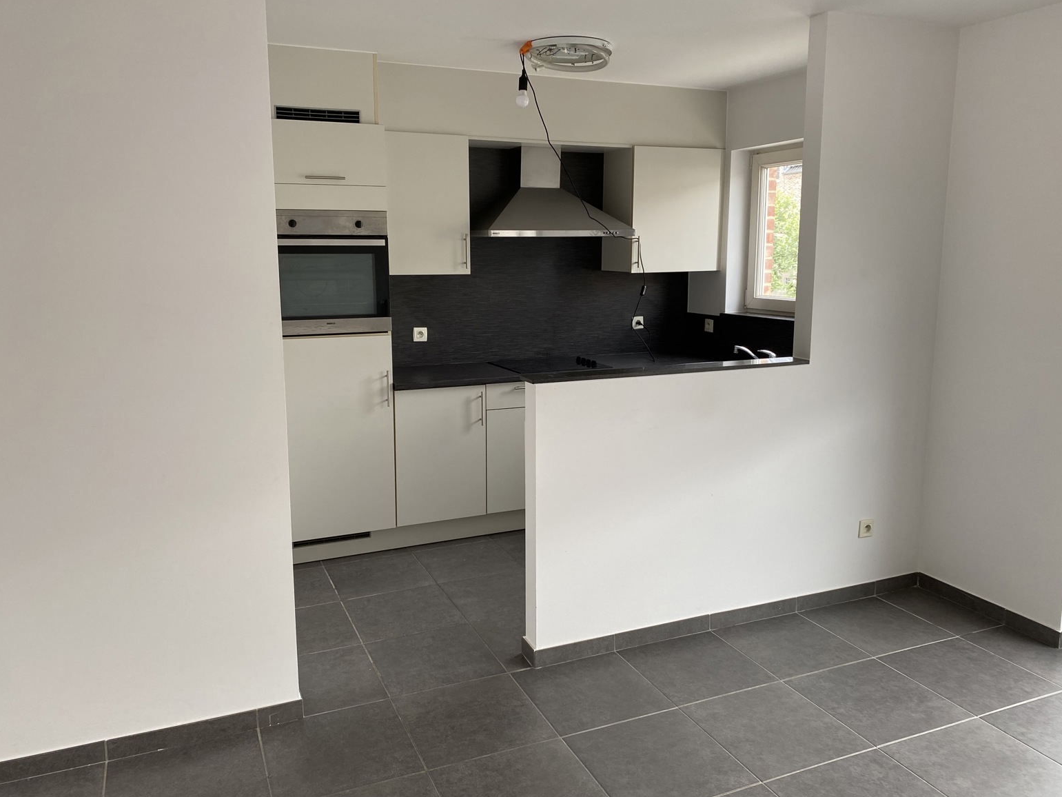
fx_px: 828
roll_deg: +0.1
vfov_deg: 51.4
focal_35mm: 27
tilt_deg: -8.3
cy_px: 385
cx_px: 527
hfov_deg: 65.3
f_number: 1.8
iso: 80
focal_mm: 4.25
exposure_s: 1/122
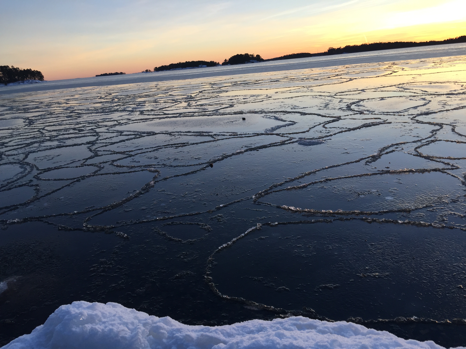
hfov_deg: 61.7
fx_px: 390
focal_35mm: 29
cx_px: 233
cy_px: 174
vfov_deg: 48.2
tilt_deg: -15.6
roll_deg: +6.4
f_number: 2.2
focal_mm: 4.15
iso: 32
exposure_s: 1/158
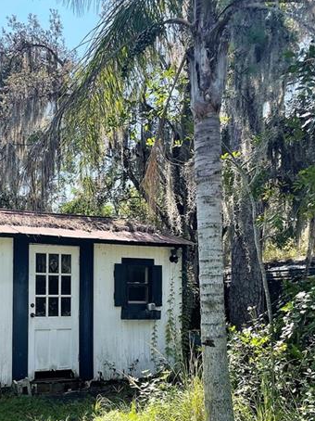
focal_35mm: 44
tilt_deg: +1.2
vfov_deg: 42.4
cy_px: 280
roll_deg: +0.2
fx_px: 534
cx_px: 57
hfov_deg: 31.9
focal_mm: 4.2
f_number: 1.6
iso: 32
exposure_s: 1/1147
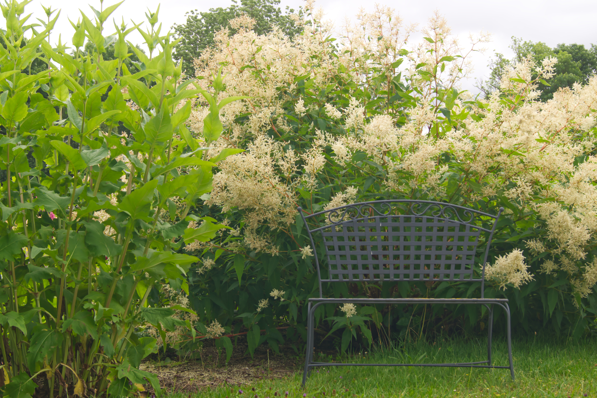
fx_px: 871
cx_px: 298
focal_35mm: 52
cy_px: 199
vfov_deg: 25.8
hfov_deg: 37.9
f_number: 8
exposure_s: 1/80
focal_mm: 35
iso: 100
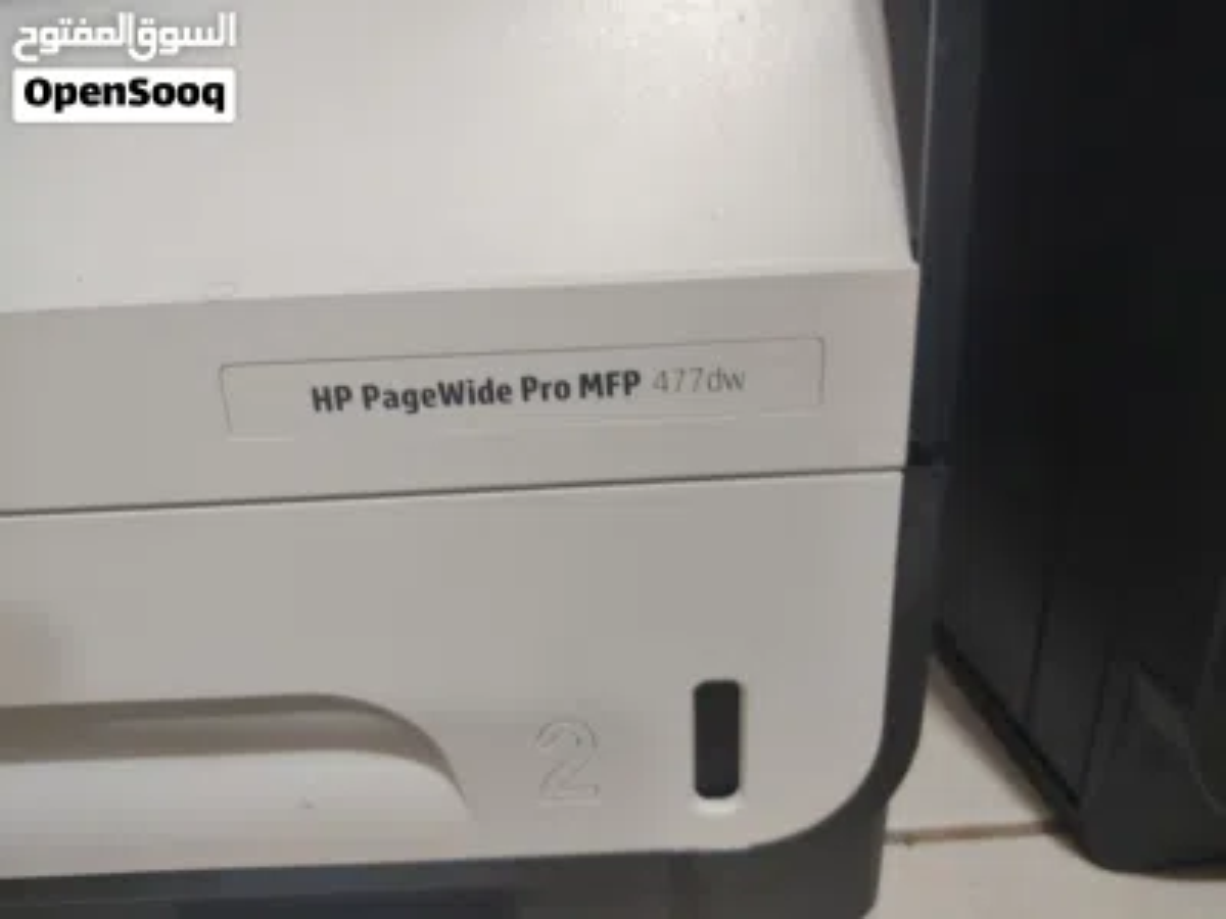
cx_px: 613
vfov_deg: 56.8
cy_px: 460
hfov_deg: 71.6
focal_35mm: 24
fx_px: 850
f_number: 1.75
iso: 679
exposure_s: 1/25
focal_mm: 5.25
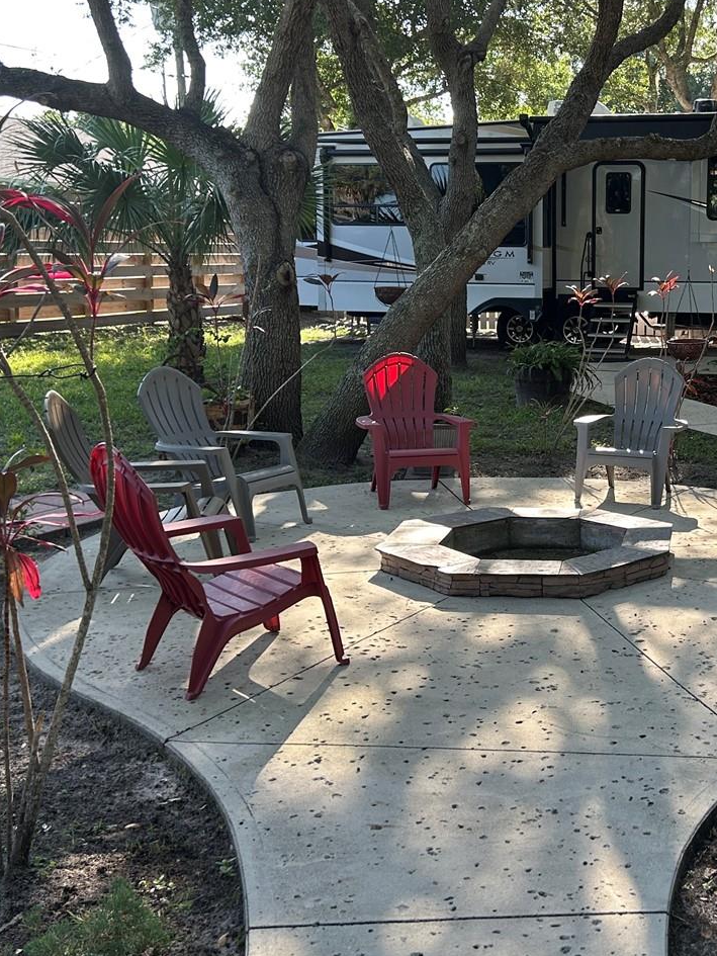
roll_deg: -0.1
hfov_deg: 31.8
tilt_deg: -6.8
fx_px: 1215
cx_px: 596
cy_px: 383
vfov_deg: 42.7
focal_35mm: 44
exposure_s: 1/458
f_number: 1.5
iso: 50
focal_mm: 5.7
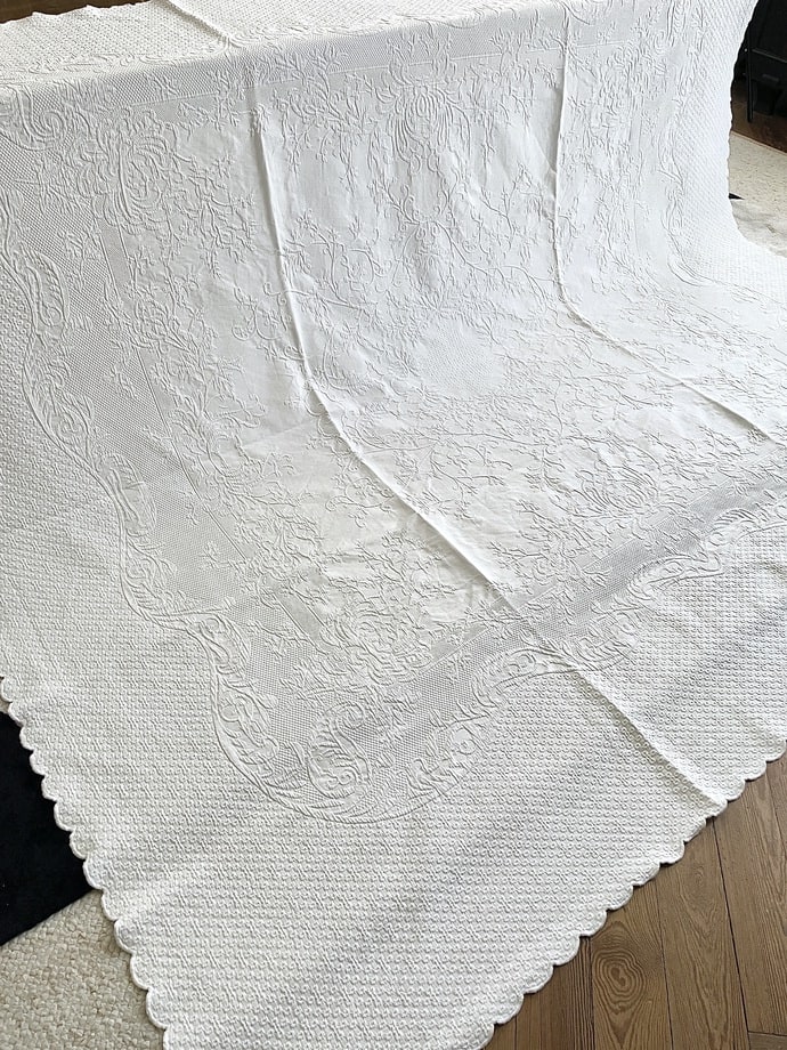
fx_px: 788
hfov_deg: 53.1
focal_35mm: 26
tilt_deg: -45.2
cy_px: 525
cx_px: 394
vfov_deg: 67.3
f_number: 1.6
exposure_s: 1/71
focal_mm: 4.2
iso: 125
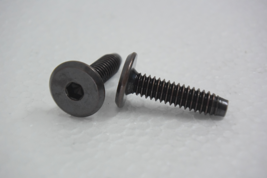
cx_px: 134
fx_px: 541
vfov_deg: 18.7
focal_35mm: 73
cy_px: 89
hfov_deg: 27.7
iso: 3200
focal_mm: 27.2
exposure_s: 1/80
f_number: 5.3
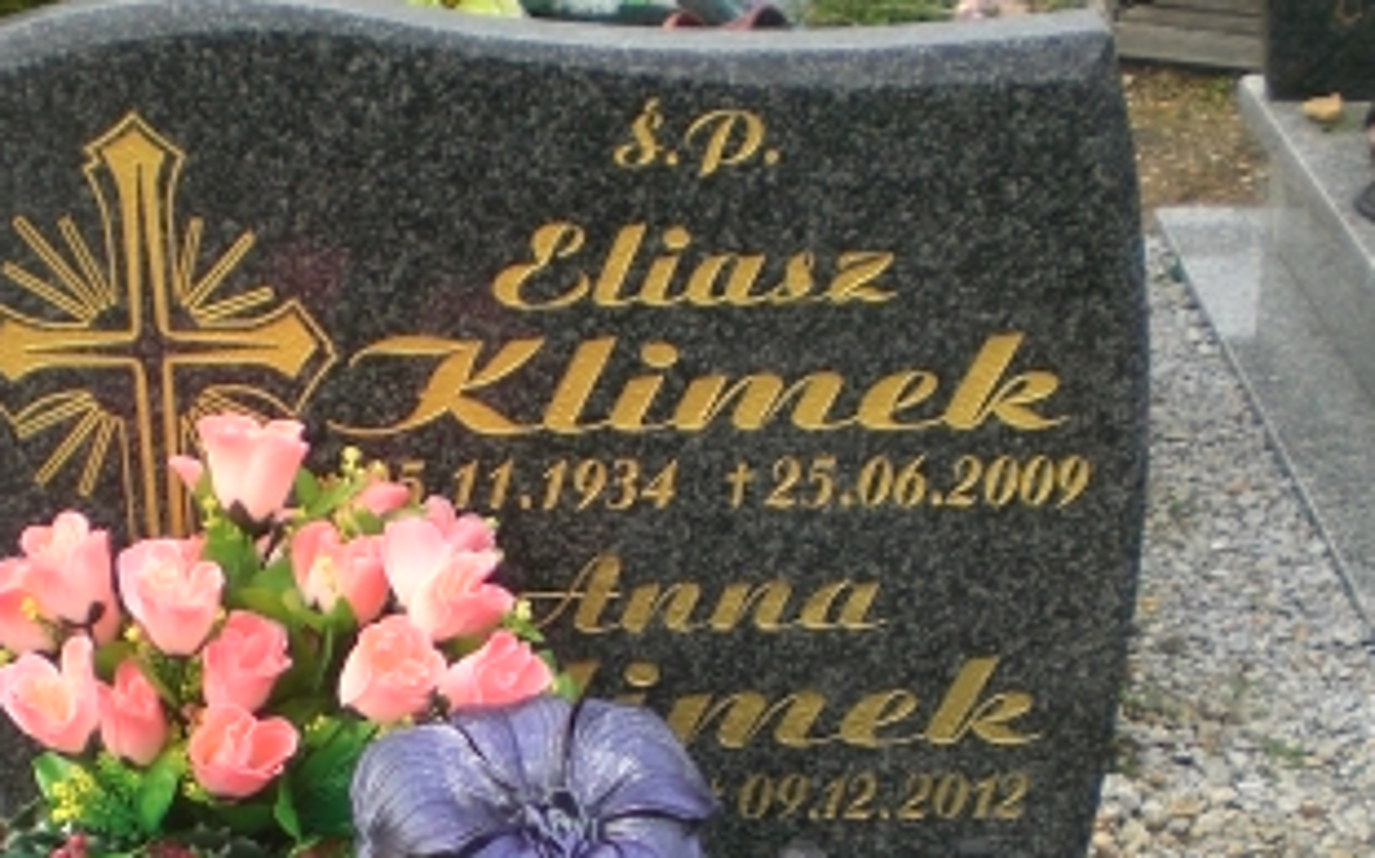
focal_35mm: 83
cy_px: 951
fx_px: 3109
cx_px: 420
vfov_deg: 15.3
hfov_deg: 24.8
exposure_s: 1/125
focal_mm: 6.3
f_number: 3.1
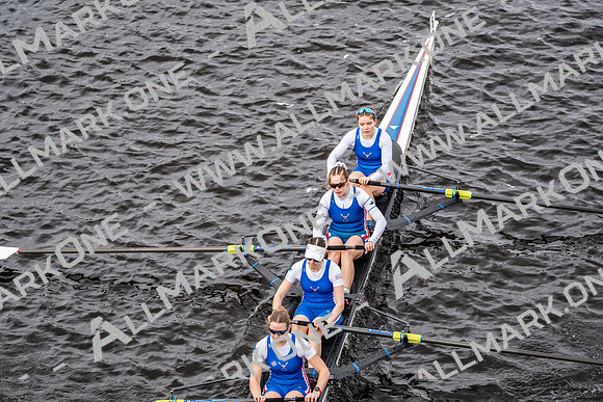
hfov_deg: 10.4
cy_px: 201
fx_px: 3300
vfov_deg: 7.0
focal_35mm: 197
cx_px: 302
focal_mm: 197
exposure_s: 1/2000
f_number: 2.8
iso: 400
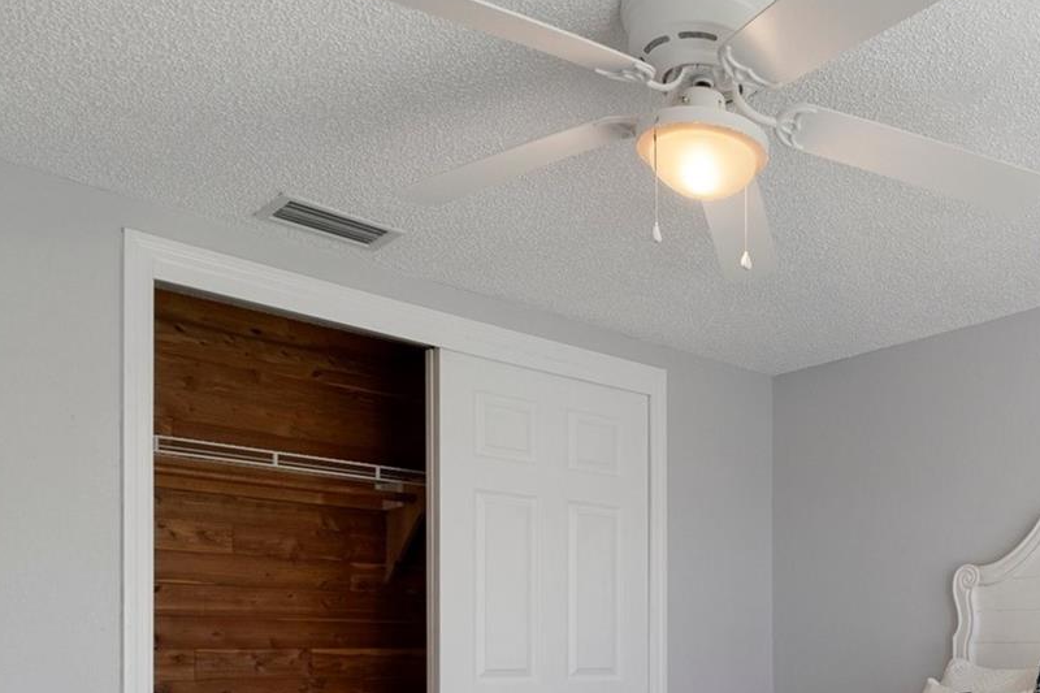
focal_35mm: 33
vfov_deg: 37.1
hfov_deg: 52.2
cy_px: 640
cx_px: 880
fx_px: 953
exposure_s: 1/3
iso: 320
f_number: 8
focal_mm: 11
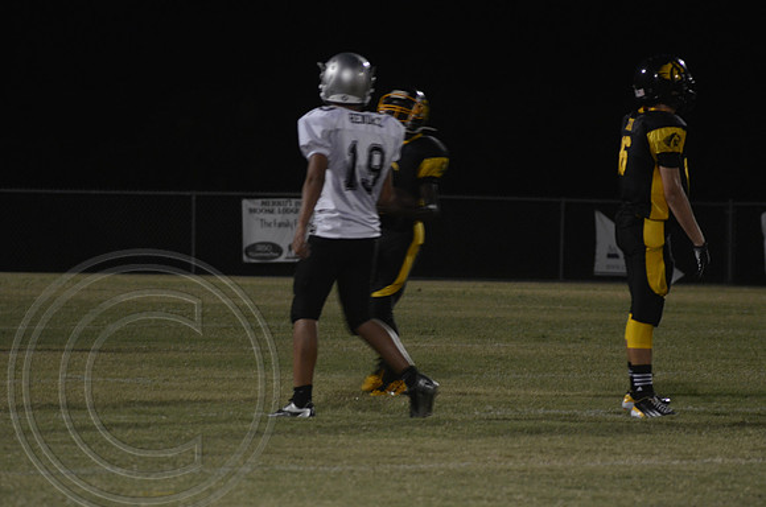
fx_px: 6369
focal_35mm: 300
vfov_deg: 4.6
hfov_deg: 6.9
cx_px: 383
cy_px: 254
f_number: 5.6
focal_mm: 200
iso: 1600
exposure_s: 1/100
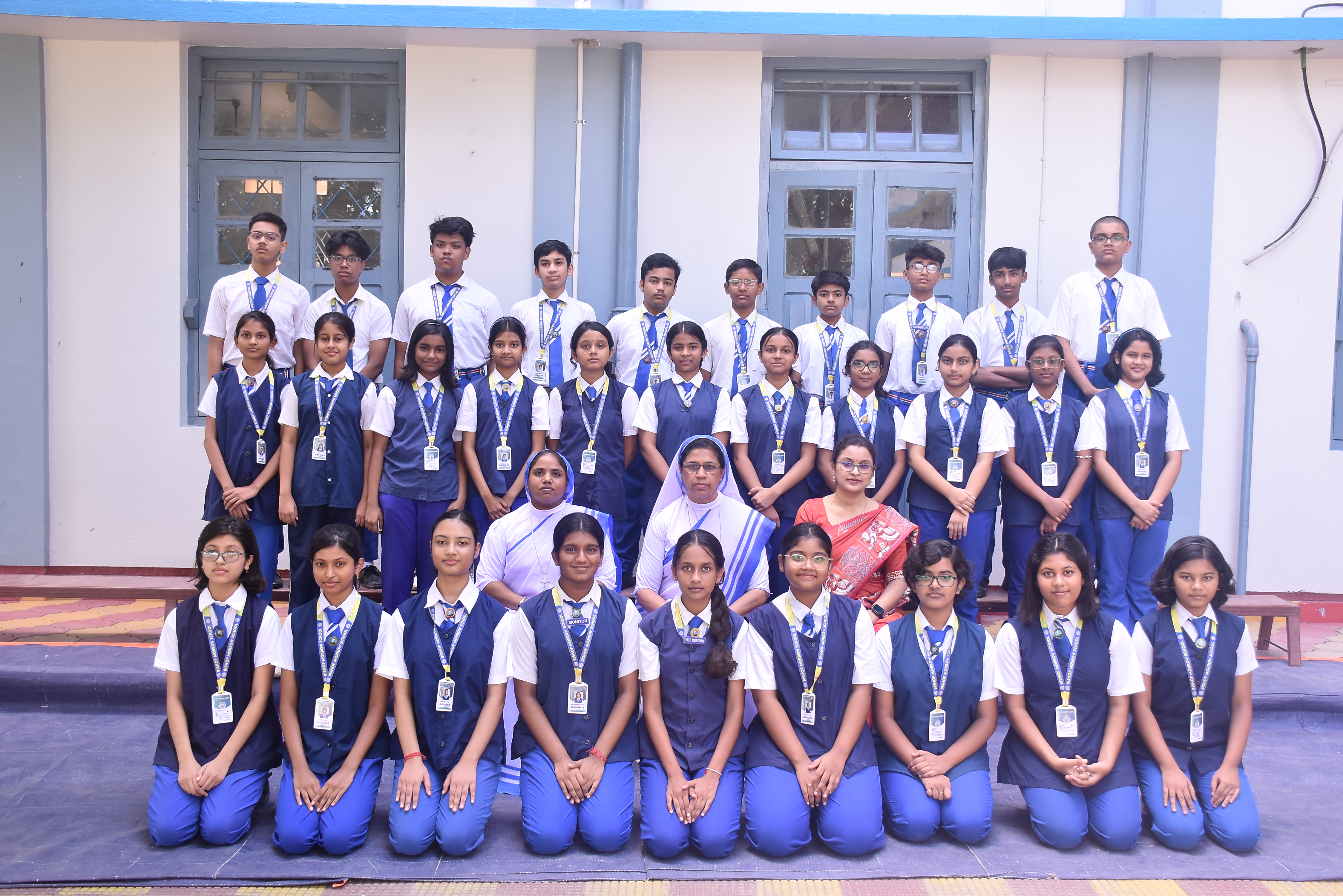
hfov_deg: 53.1
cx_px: 672
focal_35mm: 36
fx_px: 1343
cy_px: 448
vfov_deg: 36.9
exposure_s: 1/160
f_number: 5
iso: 400
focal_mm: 24
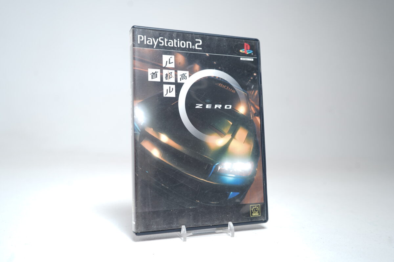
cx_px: 197
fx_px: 350
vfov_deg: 41.1
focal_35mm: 32
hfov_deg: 58.7
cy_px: 131
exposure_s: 1/2.5
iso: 64
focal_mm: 32
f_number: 5
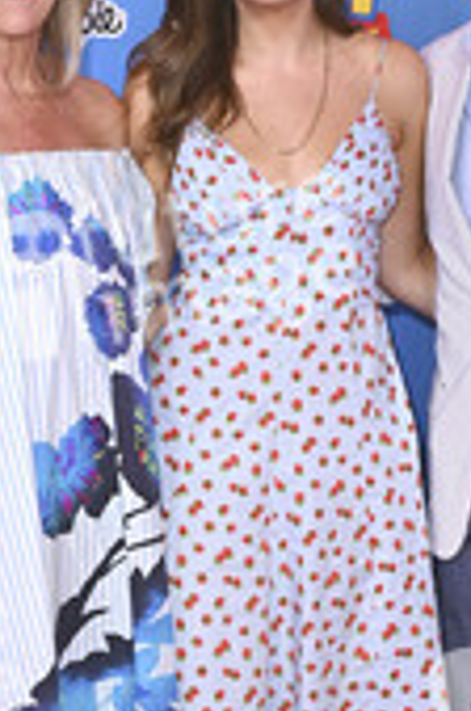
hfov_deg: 14.0
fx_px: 1911
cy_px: 484
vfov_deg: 21.0
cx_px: 265
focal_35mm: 97
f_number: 6.3
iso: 1250
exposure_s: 1/250
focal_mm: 41
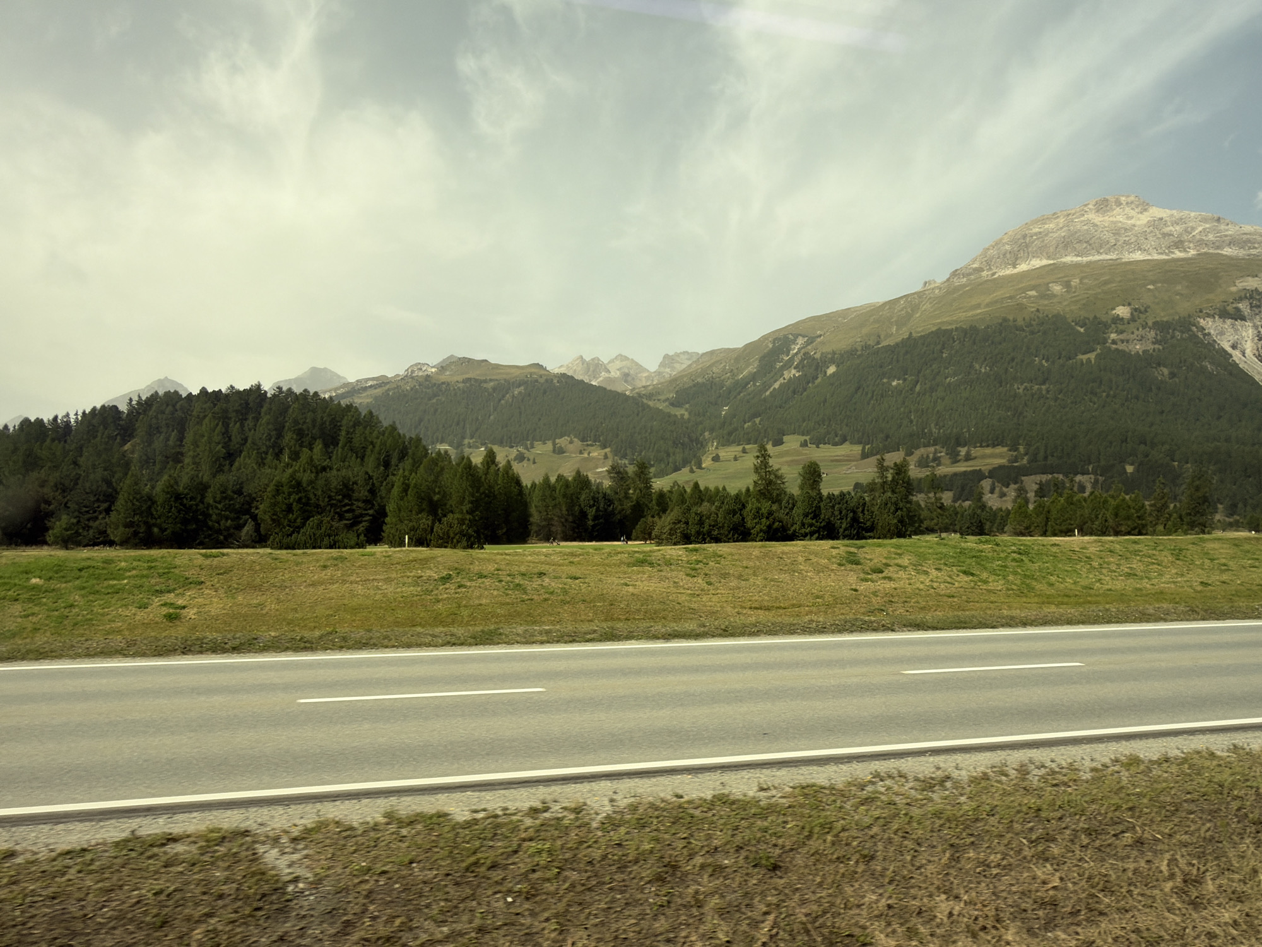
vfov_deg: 54.9
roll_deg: +1.8
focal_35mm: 25
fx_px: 911
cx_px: 631
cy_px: 474
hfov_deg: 69.4
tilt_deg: +3.6
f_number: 2.2
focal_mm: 2.22
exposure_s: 1/777
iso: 20
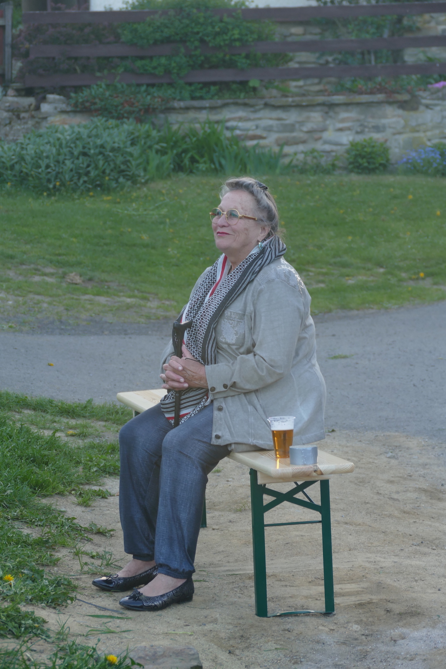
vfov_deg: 13.3
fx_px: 2862
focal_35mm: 154
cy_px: 334
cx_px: 223
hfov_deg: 8.9
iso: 125
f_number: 3.9
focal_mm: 56.08
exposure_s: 1/80
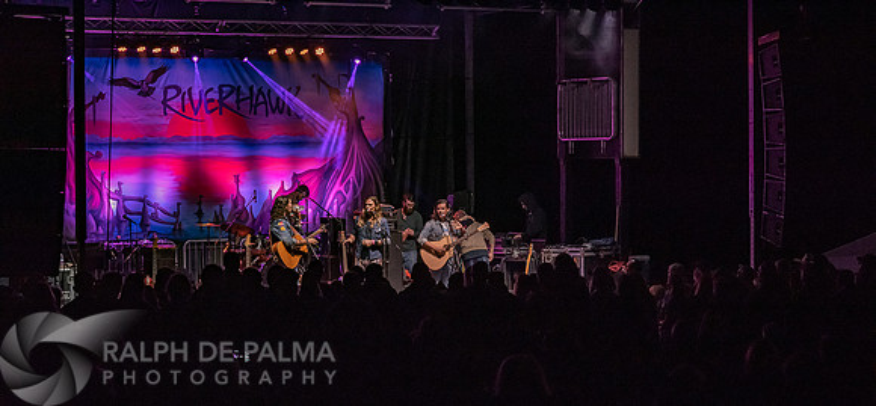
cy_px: 293
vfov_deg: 11.2
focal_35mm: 93
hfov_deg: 23.9
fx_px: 2069
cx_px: 438
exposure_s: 1/160
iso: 4000
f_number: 5.6
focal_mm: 85
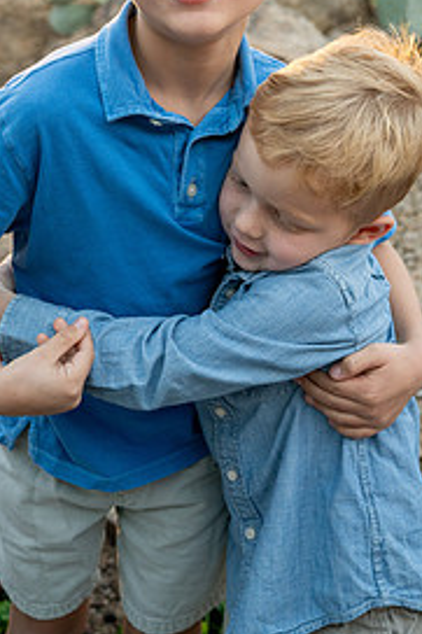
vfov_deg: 33.4
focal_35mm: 58
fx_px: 1021
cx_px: 217
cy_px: 119
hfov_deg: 23.4
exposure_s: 1/320
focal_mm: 35
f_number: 4
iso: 1600
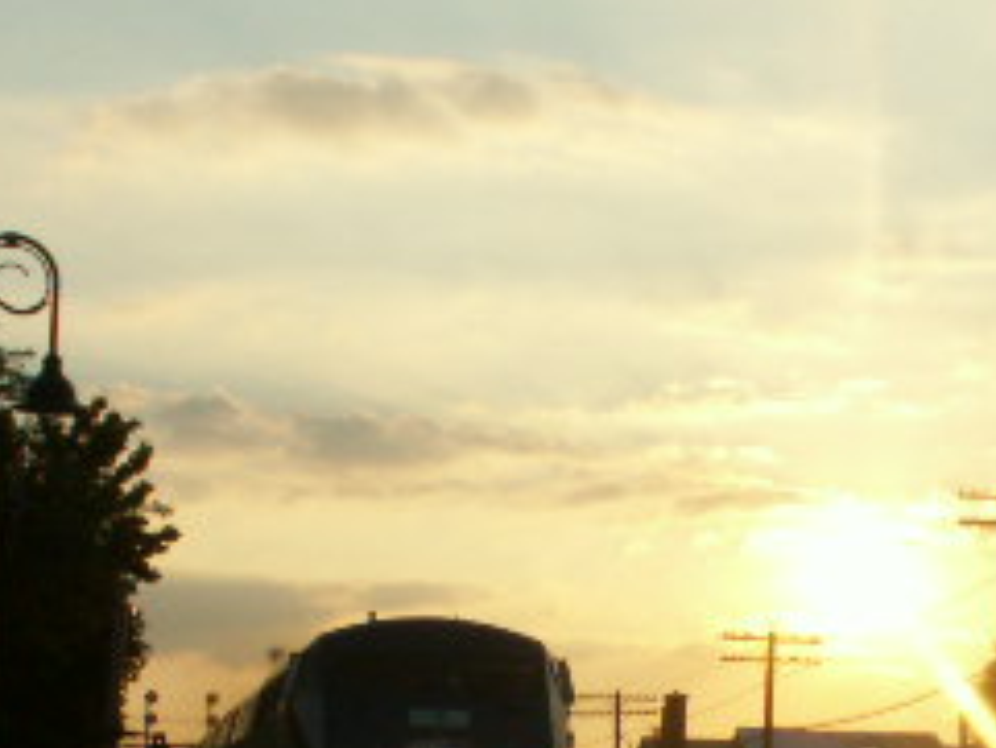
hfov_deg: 21.1
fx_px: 2677
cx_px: 574
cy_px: 744
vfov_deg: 15.6
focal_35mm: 93
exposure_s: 1/200
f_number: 7.1
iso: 50
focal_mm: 5.86
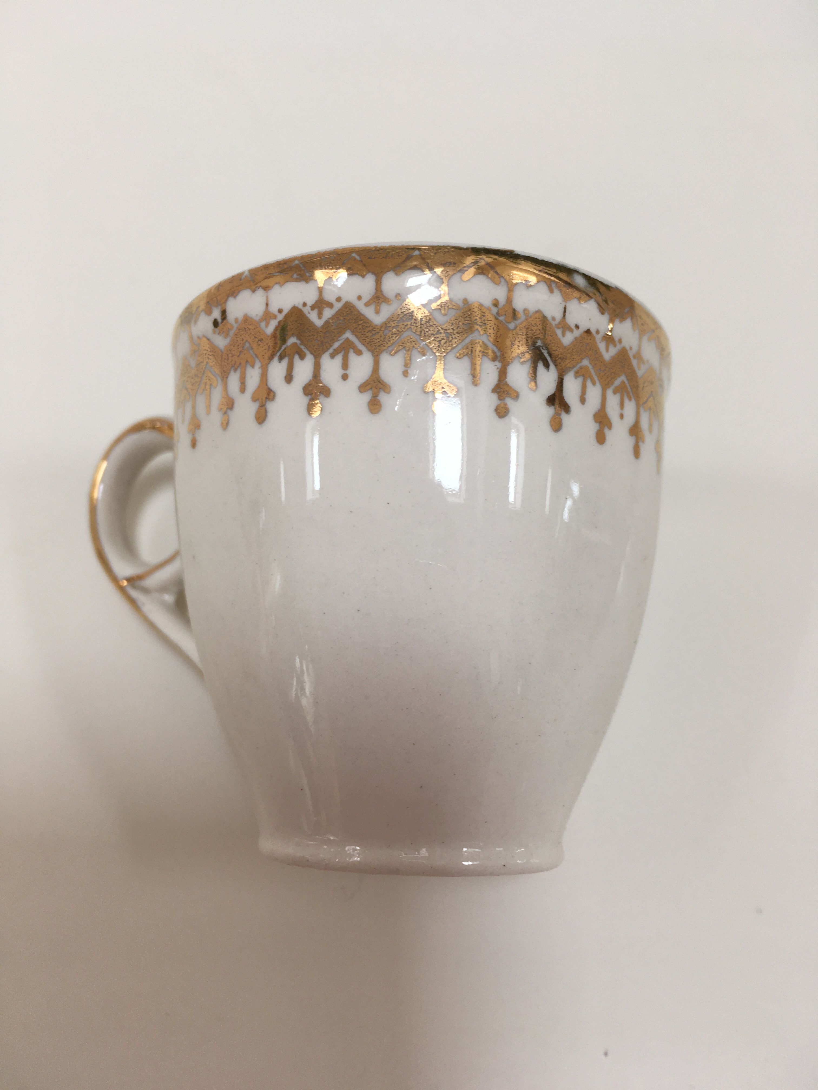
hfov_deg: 48.2
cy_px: 545
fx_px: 914
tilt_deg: -62.5
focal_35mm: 29
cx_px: 409
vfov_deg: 61.7
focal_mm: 4.15
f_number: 2.2
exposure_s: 1/50
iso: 32
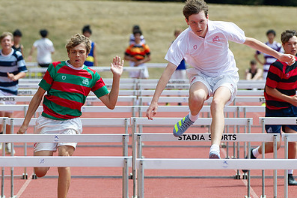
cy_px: 68
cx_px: 211
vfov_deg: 2.3
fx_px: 4839
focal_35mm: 587
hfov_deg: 3.5
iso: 200
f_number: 5.6
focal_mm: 240
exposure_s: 1/800
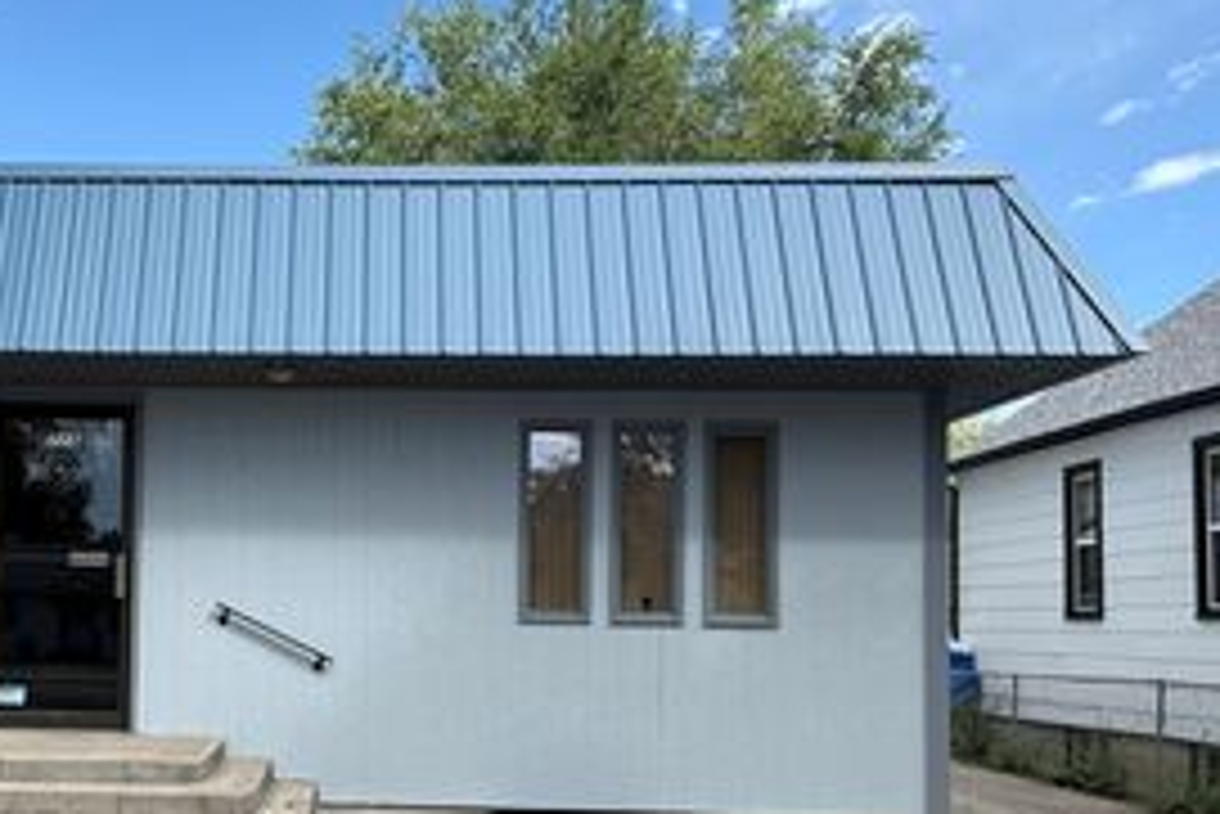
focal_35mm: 46
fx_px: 1560
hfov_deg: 41.5
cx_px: 306
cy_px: 542
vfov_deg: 29.1
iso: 80
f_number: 1.78
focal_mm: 6.76
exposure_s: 1/2907
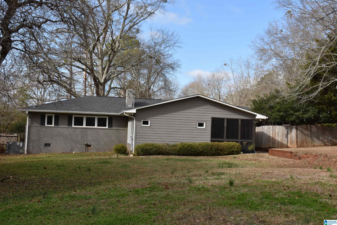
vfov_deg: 28.1
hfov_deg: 41.1
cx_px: 168
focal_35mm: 48
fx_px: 449
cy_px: 112
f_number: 8
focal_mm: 32
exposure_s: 1/500
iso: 320
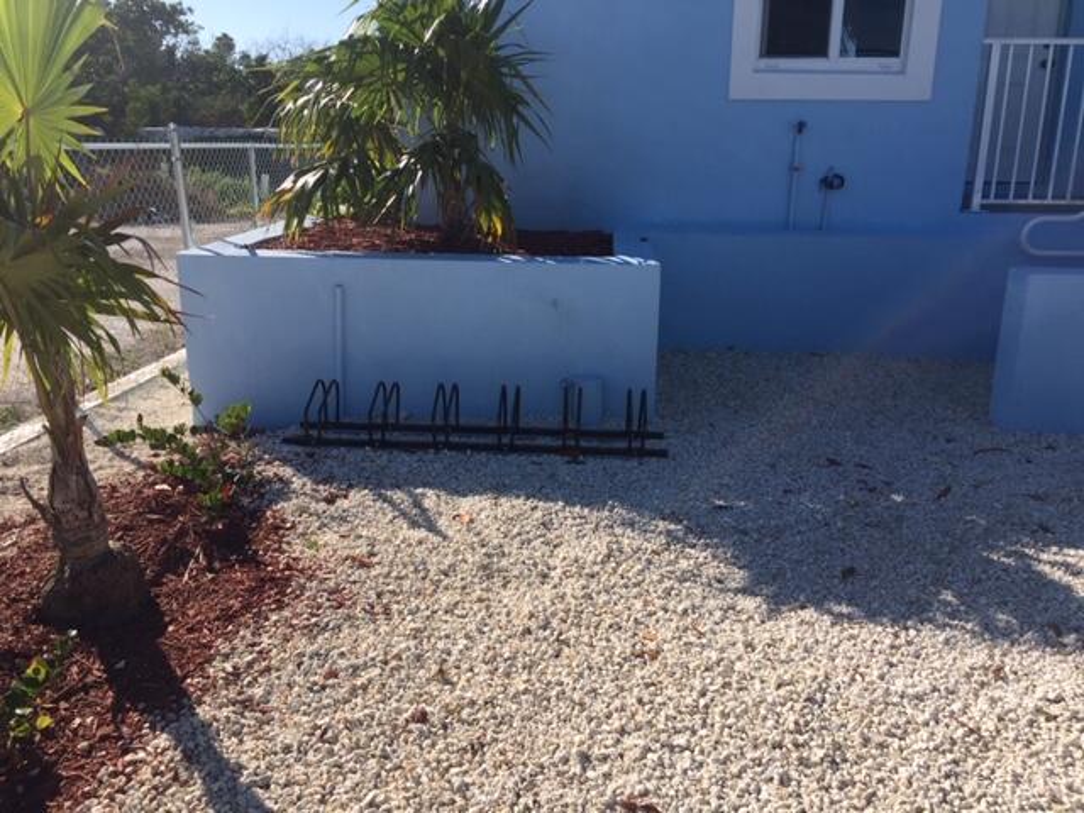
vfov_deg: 48.2
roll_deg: -1.7
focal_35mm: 29
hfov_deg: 61.7
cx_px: 542
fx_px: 908
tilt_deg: -16.3
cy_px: 406
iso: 32
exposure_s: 1/2083
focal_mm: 4.15
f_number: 2.2
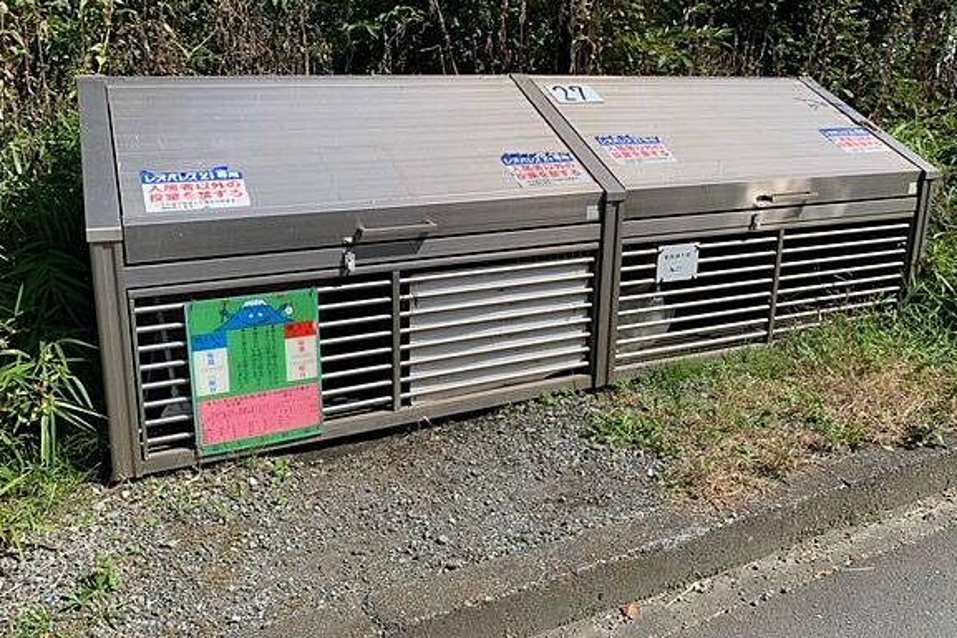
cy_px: 267
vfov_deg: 43.5
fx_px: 798
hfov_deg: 61.9
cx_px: 488
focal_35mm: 30
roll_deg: +0.0
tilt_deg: -13.4
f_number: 1.8
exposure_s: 1/2160
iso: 25
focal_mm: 4.25
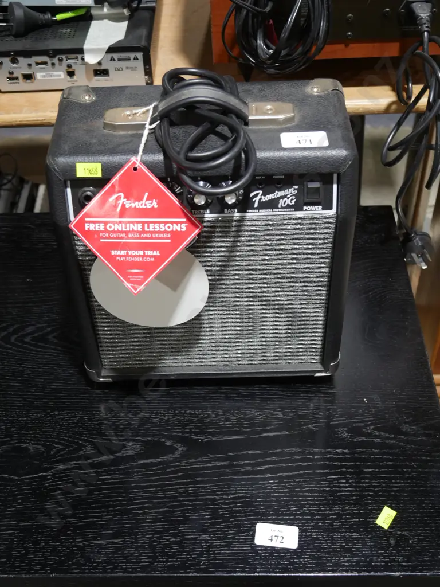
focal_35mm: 44
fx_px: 746
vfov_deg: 42.9
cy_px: 294
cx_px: 220
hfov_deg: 32.9
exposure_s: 1/60
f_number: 4.7
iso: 500
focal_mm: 22
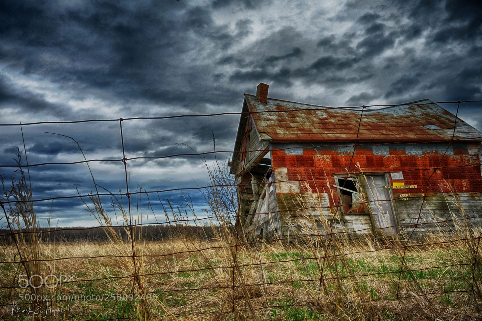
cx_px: 241
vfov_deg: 46.4
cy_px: 160
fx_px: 375
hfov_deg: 65.5
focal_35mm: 28
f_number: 9
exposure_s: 1/160
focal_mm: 28
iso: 100
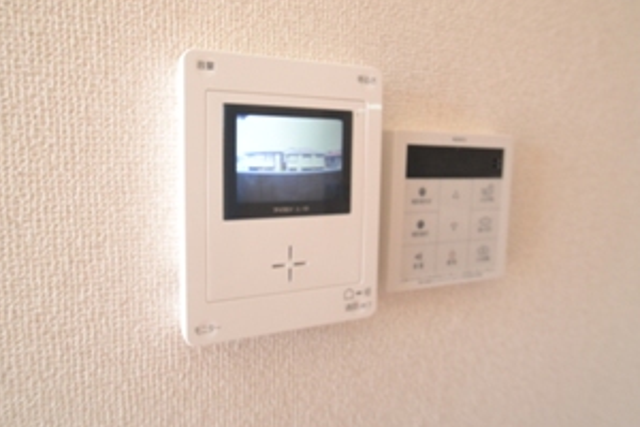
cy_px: 180
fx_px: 356
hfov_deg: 83.9
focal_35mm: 20
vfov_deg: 61.6
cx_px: 301
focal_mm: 10
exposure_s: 1/160
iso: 1600
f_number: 6.3
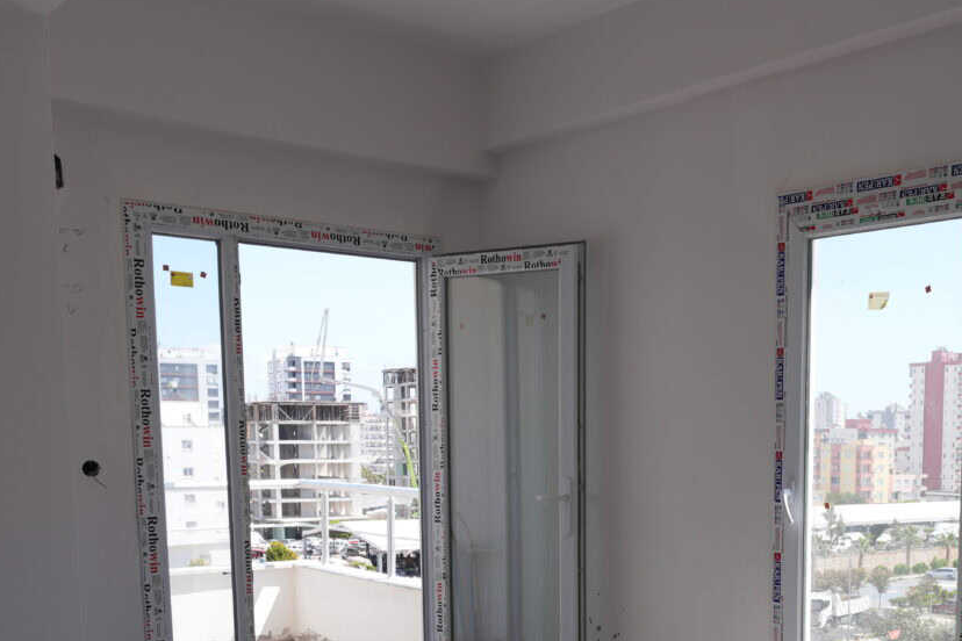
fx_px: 1256
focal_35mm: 47
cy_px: 636
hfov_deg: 40.4
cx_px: 748
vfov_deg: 27.1
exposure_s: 1/160
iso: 100
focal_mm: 19
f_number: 6.3
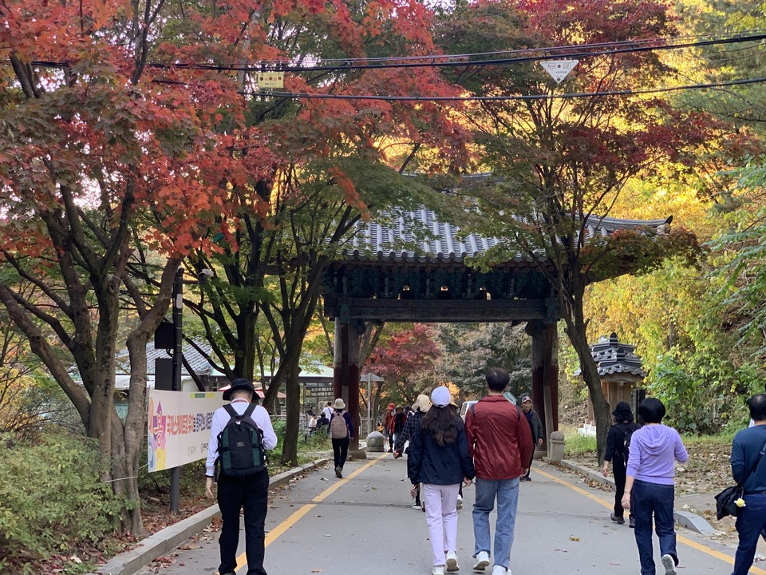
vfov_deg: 28.0
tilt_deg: +4.5
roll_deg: -0.9
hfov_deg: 36.8
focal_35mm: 52
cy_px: 288
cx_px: 383
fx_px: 1151
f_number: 2.4
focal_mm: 6
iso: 125
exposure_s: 1/122
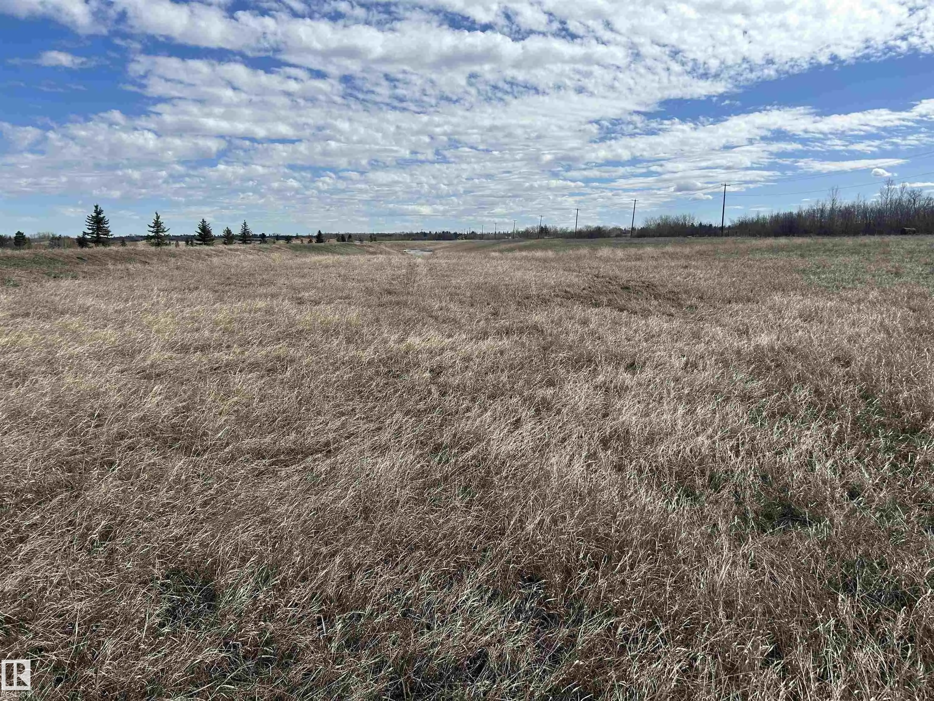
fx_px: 702
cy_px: 350
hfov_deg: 67.3
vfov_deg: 53.1
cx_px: 467
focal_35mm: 26
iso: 50
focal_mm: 5.7
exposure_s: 1/7463
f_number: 1.5
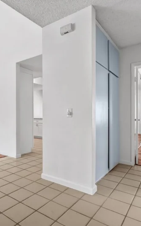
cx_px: 51
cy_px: 114
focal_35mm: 24
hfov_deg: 50.4
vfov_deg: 74.8
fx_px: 148
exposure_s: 1/8
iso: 400
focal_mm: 10
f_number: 9
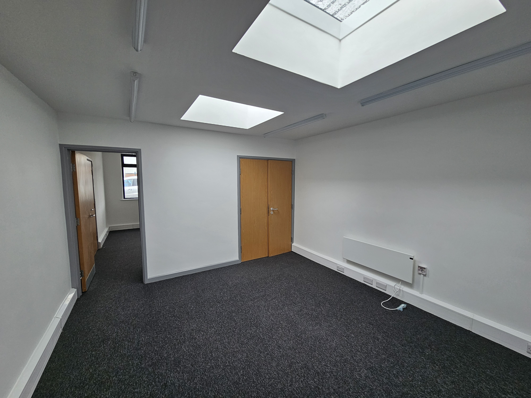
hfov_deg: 106.2
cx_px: 266
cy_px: 199
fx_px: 199
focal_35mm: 13
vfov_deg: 89.9
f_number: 2.2
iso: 125
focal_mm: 2.2
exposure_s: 1/190
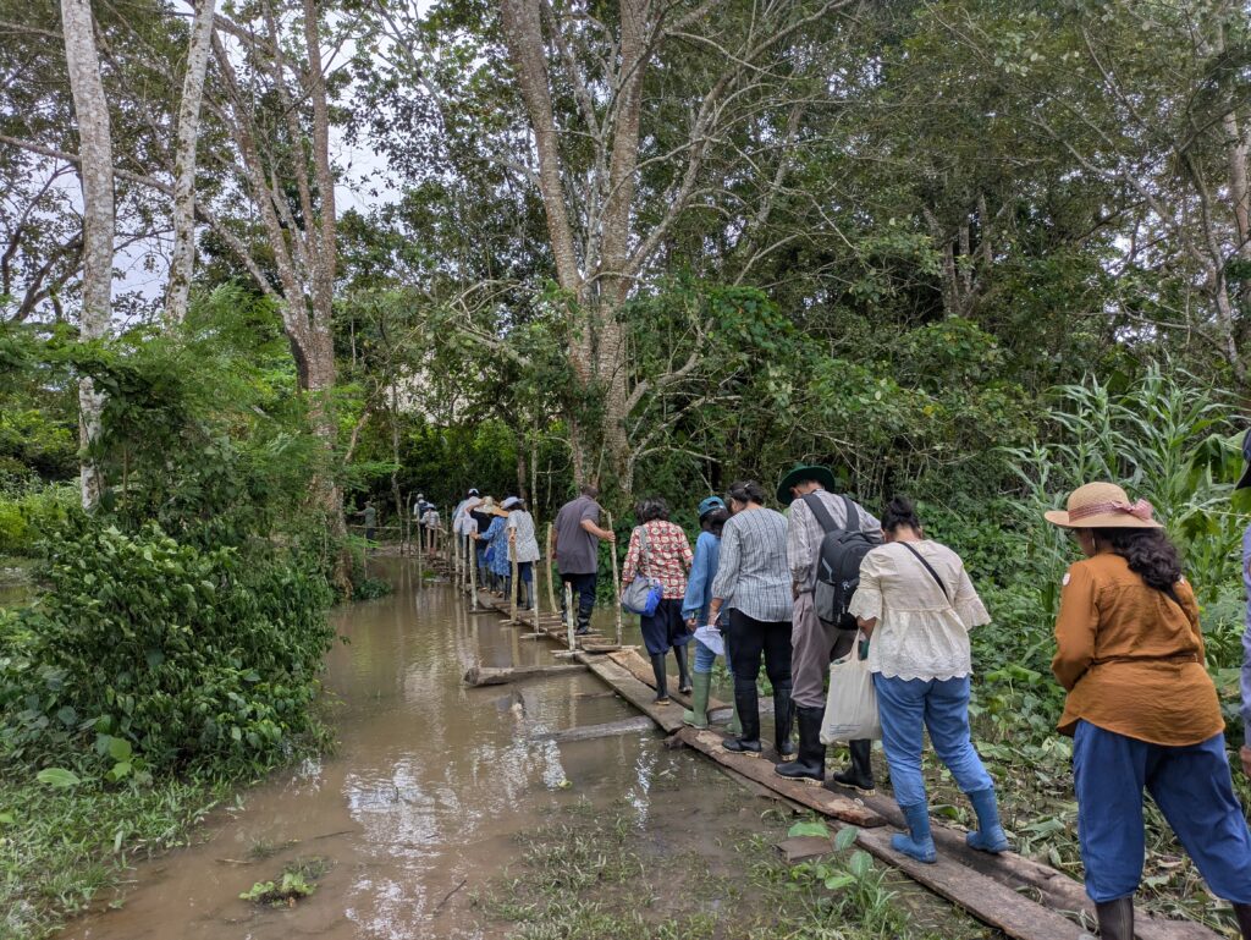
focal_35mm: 25
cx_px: 626
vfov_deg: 54.9
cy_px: 470
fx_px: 904
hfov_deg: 69.4
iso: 41
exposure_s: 1/477
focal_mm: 5.43
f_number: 1.89
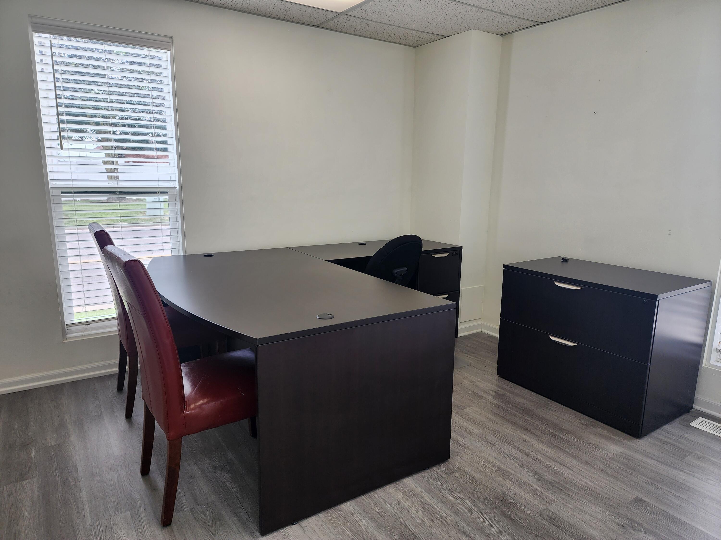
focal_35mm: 23
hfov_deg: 73.9
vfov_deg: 58.9
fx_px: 479
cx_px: 360
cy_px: 270
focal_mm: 6.4
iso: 50
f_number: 1.8
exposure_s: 1/120
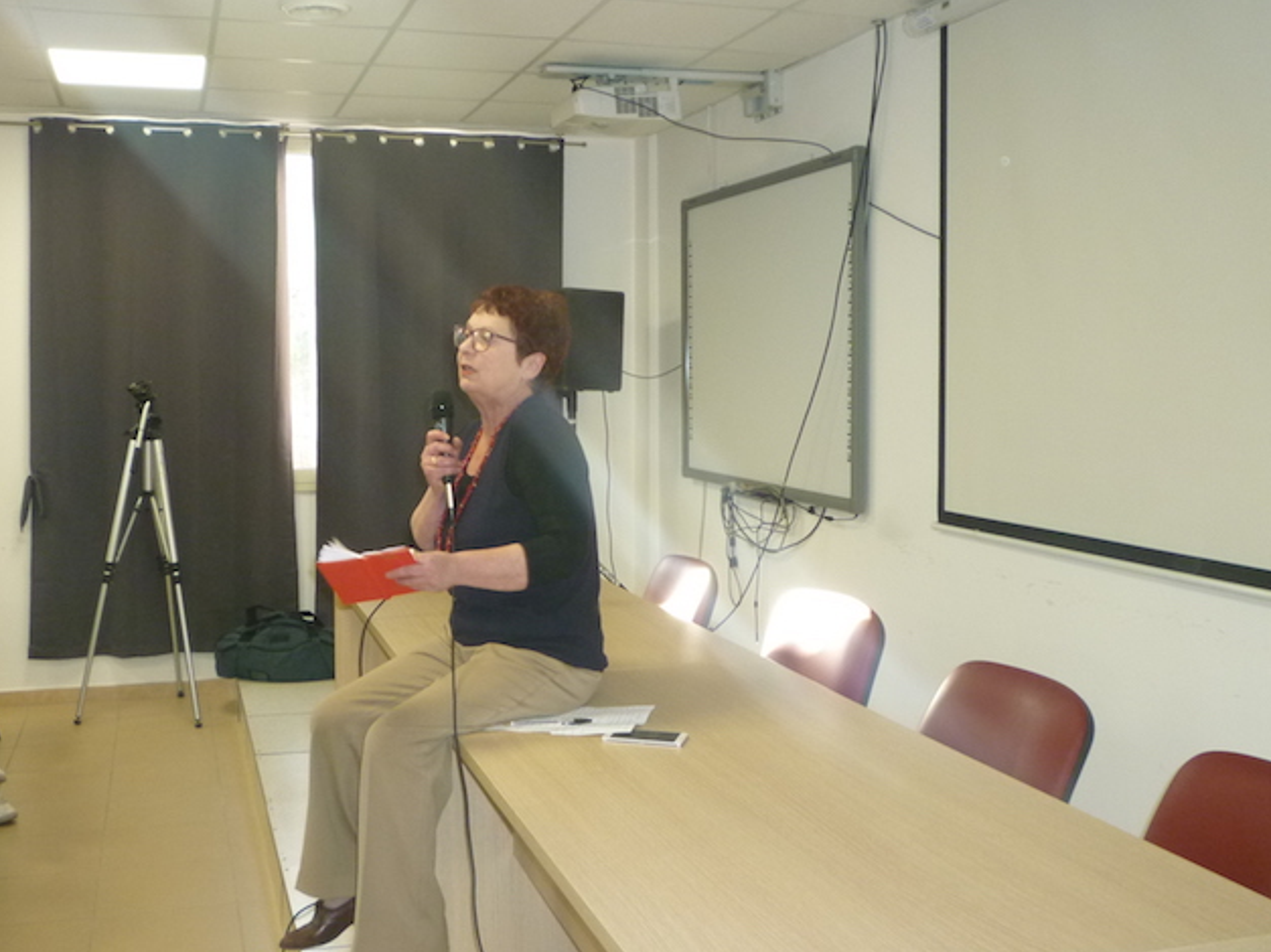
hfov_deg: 50.1
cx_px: 576
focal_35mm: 37
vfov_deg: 38.6
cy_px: 458
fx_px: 1358
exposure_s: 1/30
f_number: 3.3
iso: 250
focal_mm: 5.2
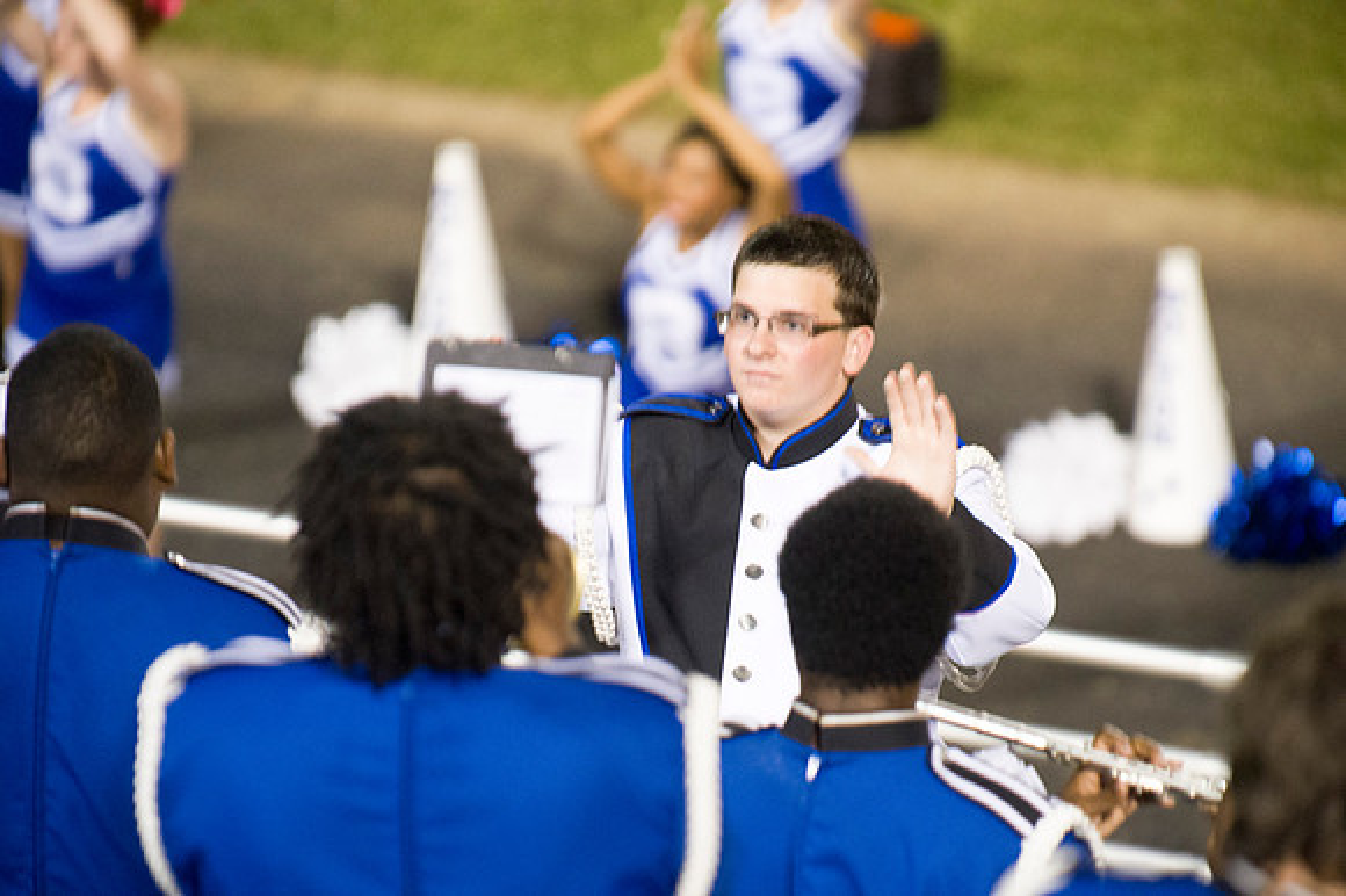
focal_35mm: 280
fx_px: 10463
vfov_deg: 4.9
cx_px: 673
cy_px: 448
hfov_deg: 7.4
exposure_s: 1/125
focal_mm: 280
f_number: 4
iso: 4000
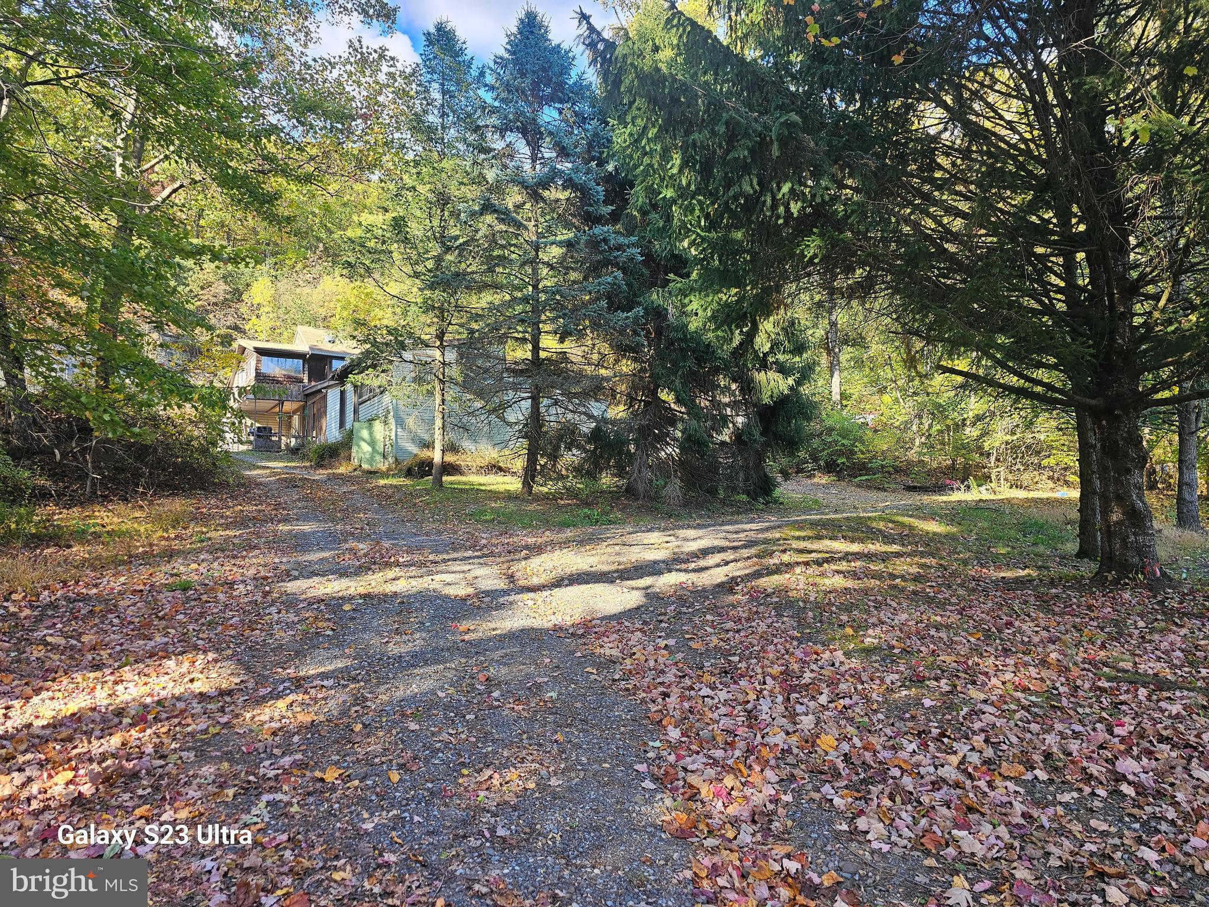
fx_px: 803
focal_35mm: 23
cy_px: 454
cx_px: 604
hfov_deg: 73.9
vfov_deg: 58.9
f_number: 1.7
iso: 50
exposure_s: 1/180
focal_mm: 6.3
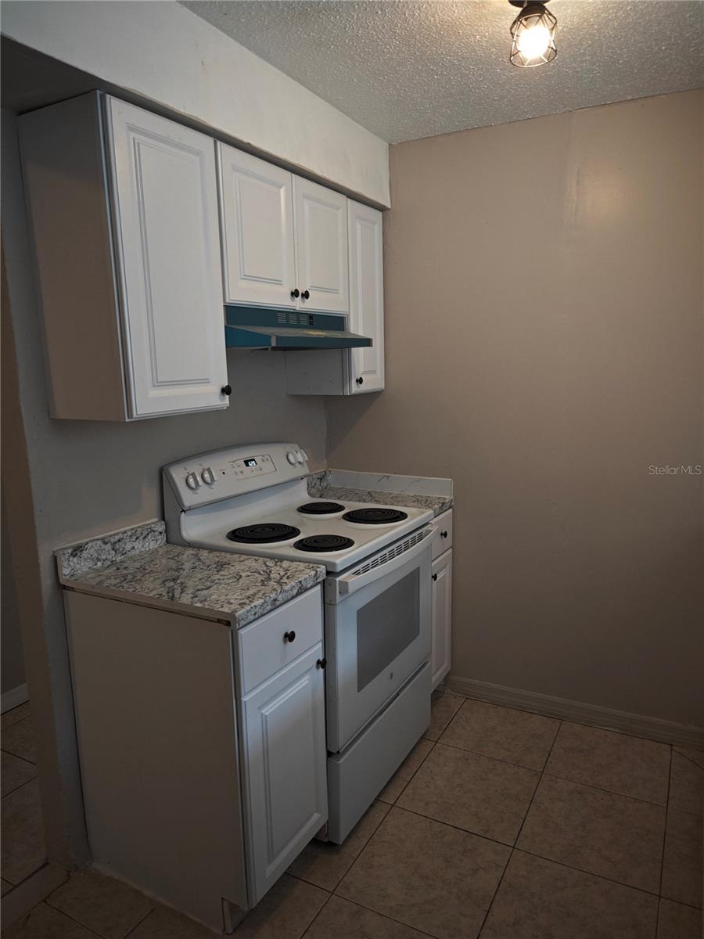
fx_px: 624
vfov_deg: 73.9
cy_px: 470
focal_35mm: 23
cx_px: 352
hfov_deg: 58.9
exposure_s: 1/120
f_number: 1.6
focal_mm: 6.06
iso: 320
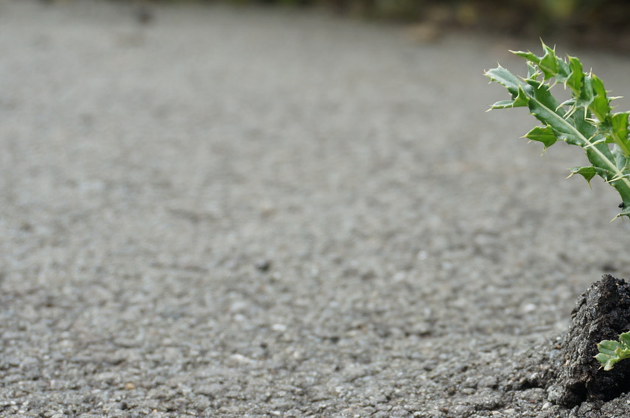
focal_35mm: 94
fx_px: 1643
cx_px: 490
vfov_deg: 14.5
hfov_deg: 21.5
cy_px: 216
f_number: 5
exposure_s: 1/100
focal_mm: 32
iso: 100
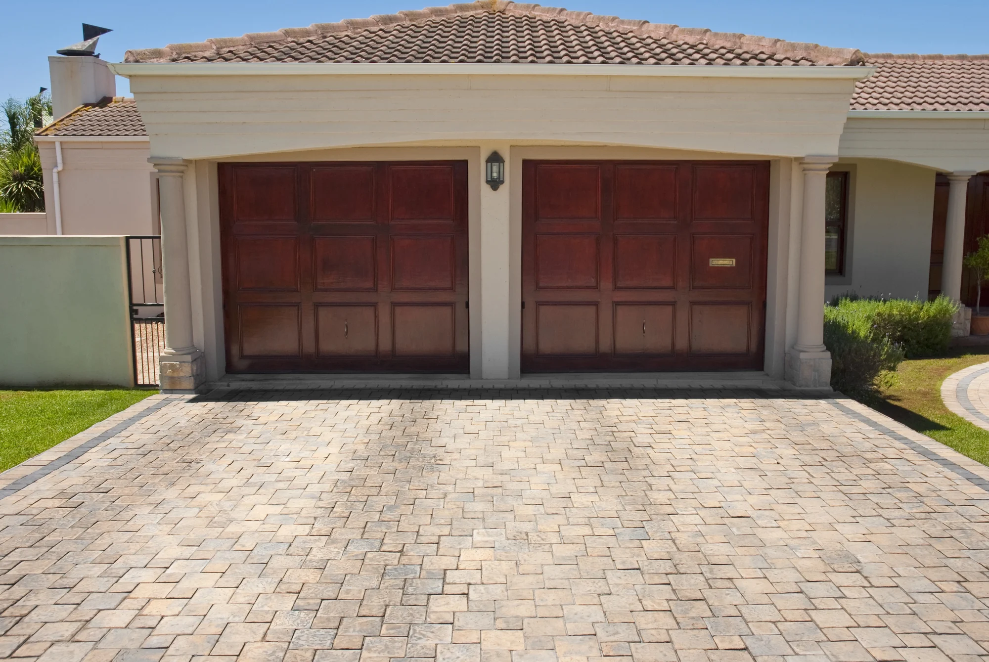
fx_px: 908
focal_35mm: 33
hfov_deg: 57.2
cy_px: 331
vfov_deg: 40.1
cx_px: 494
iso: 100
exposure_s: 1/250
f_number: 8
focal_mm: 22
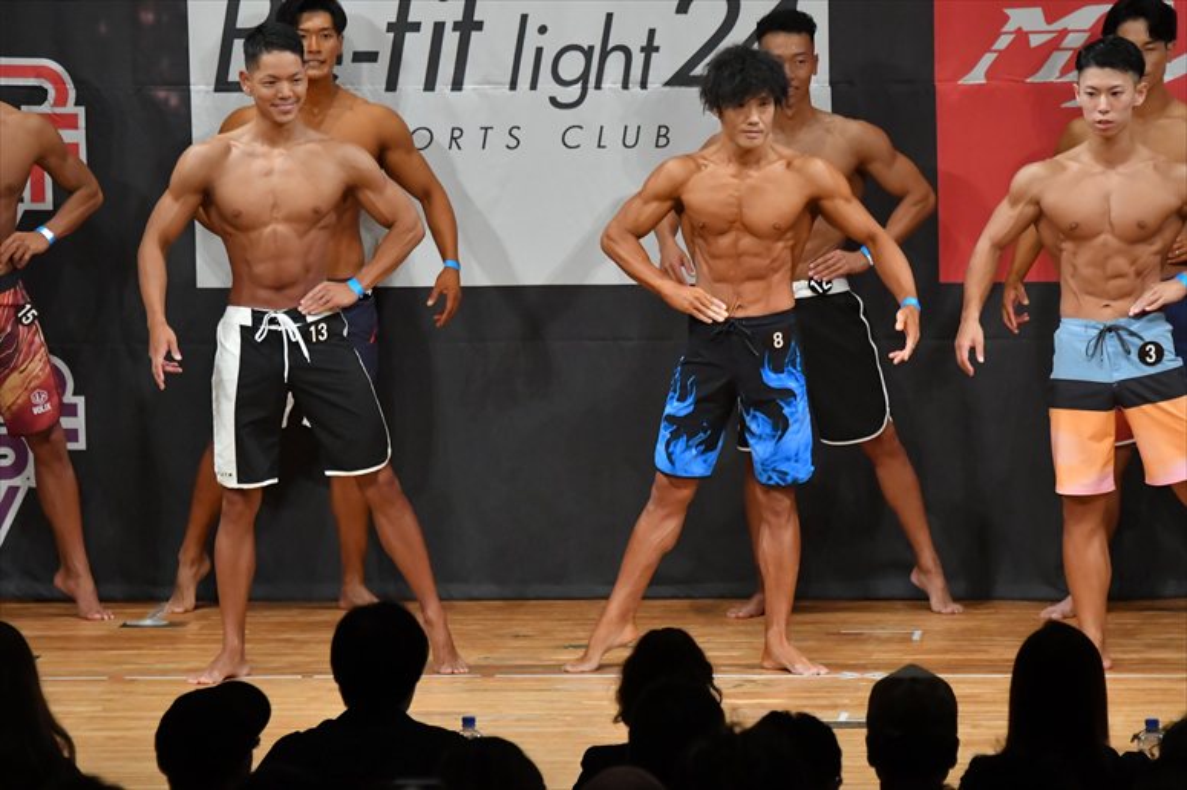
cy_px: 395
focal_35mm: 270
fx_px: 8898
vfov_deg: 5.1
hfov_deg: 7.6
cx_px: 594
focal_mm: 180
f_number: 5.6
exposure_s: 1/400
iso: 7200
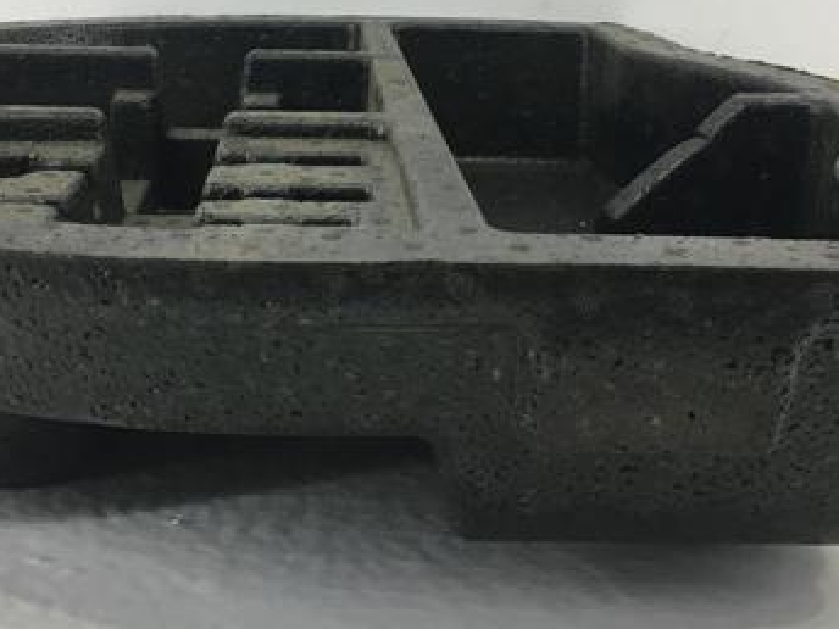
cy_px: 180
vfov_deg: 26.8
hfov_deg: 35.4
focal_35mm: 54
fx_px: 1309
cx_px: 341
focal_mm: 4.15
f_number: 2.2
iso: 32
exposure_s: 1/33
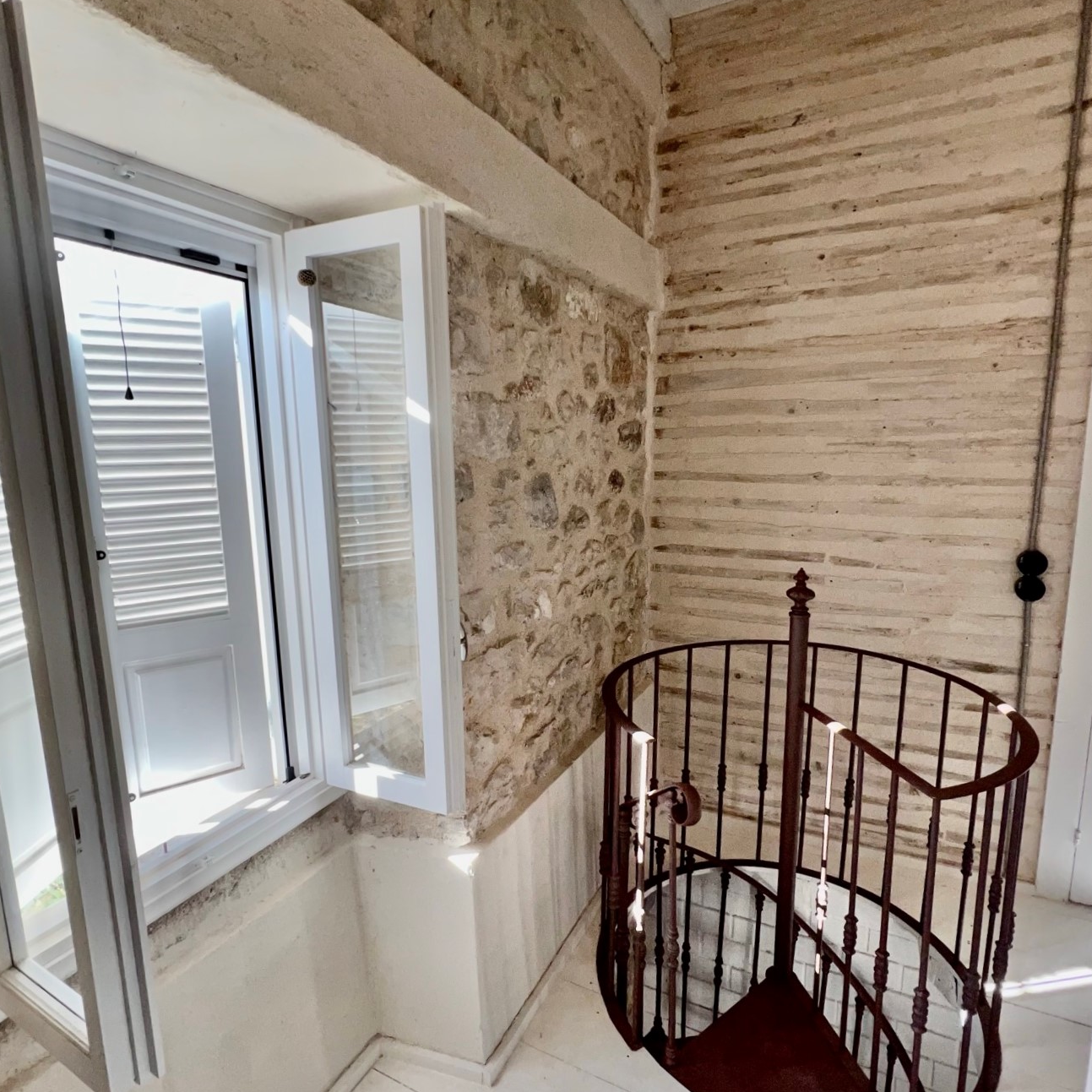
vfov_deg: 83.9
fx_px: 607
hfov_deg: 84.0
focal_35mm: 17
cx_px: 535
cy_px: 570
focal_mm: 1.57
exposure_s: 1/100
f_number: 1.8
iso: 64
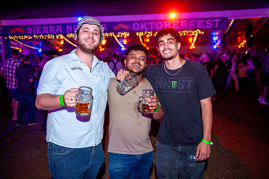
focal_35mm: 32
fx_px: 239
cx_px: 134
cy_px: 90
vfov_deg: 41.1
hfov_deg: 58.7
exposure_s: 1/200
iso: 2500
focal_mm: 32
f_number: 2.8
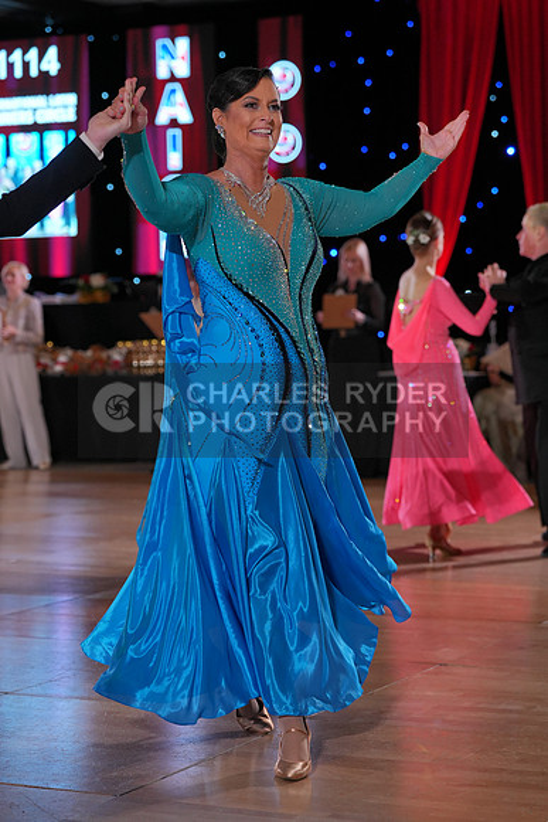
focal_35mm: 84
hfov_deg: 16.3
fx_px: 1917
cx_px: 274
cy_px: 411
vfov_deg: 24.2
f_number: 4
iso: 1250
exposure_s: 1/400
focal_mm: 84
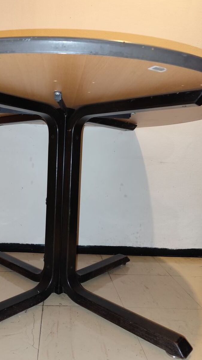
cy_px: 179
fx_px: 267
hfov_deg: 40.8
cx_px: 63
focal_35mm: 28
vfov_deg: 67.9
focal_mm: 6.14
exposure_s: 1/25
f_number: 1.65
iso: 1250
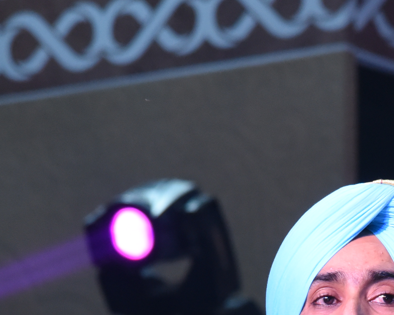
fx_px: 5060
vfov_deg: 3.6
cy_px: 477
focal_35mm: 434
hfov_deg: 4.4
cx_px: 435
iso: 2500
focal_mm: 120
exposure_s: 1/200
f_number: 5
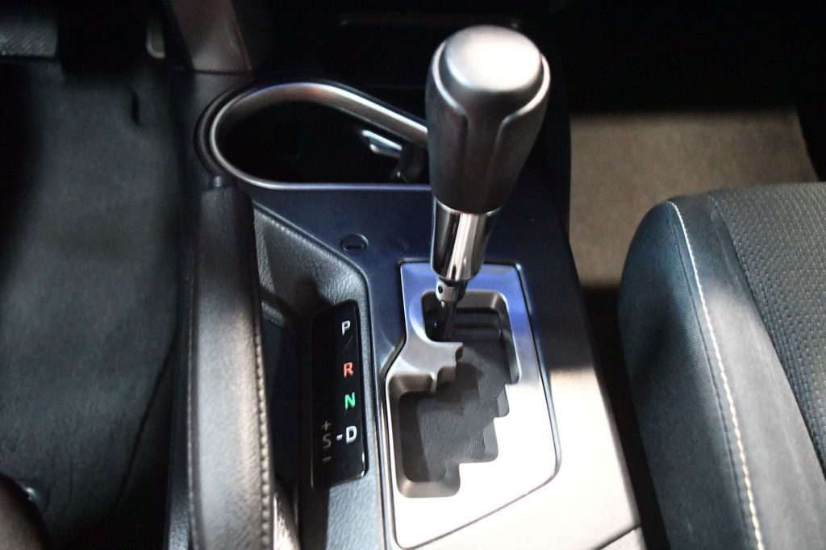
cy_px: 275
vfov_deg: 39.9
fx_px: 757
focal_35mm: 33
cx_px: 413
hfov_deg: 57.2
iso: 12800
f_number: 3.8
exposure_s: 1/20
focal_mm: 22
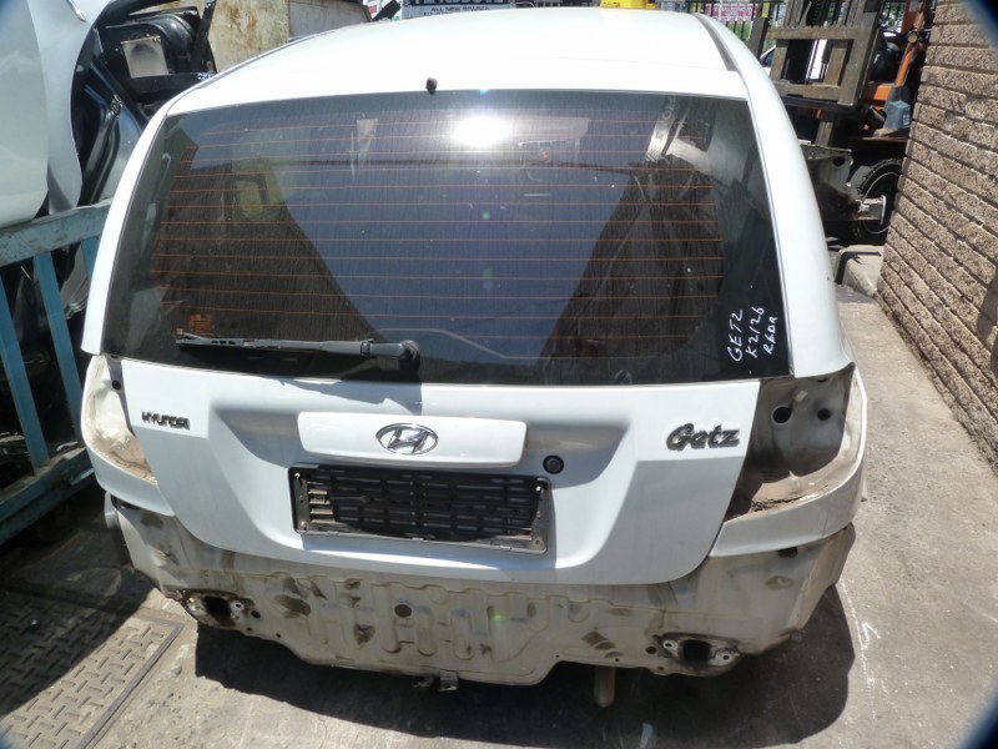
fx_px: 721
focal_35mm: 25
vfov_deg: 54.9
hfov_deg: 69.4
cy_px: 374
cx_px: 499
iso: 125
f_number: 5.6
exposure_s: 1/250
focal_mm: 4.5
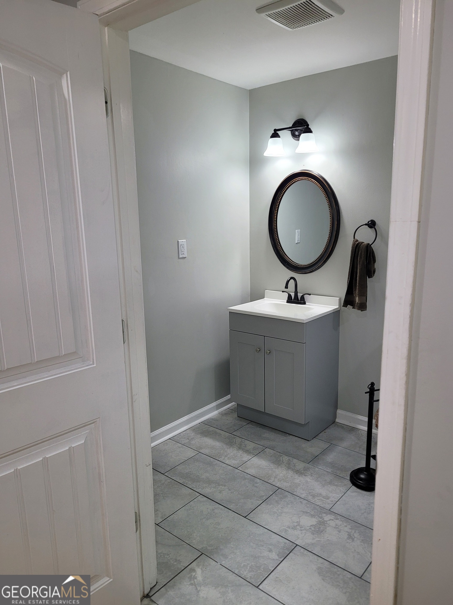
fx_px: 454
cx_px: 226
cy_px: 302
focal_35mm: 26
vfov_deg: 67.3
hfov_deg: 53.1
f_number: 1.8
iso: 160
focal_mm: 5.4
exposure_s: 1/120
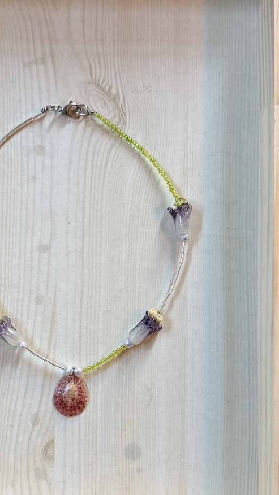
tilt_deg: -88.5
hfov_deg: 27.4
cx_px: 77
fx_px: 565
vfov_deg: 47.3
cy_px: 266
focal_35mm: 43
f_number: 1.78
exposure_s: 1/60
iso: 320
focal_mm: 6.76
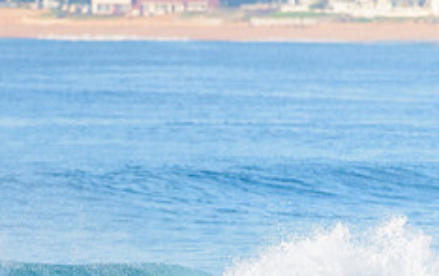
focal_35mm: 1261
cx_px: -21
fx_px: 15109
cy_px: 305
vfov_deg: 1.0
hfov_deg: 1.7
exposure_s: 1/2000
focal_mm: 500
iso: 450
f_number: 5.6
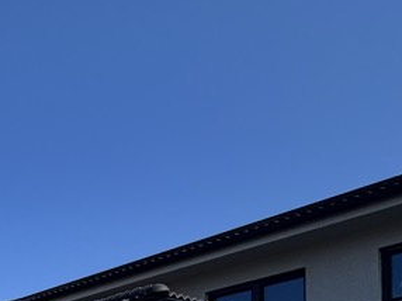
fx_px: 569
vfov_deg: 22.8
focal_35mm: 49
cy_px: 477
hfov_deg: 23.6
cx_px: -288
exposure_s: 1/3247
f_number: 2.2
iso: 50
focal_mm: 2.22
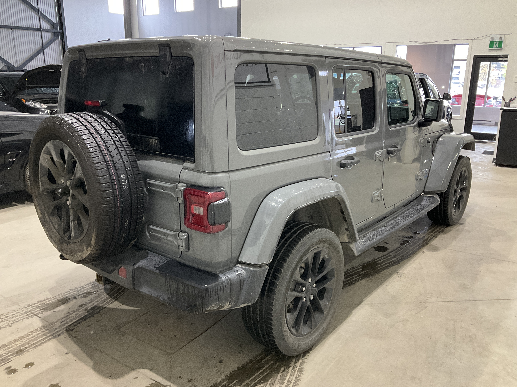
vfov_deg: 48.2
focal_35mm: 29
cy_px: 194
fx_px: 433
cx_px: 258
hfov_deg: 61.7
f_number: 1.8
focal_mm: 3
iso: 160
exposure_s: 1/60
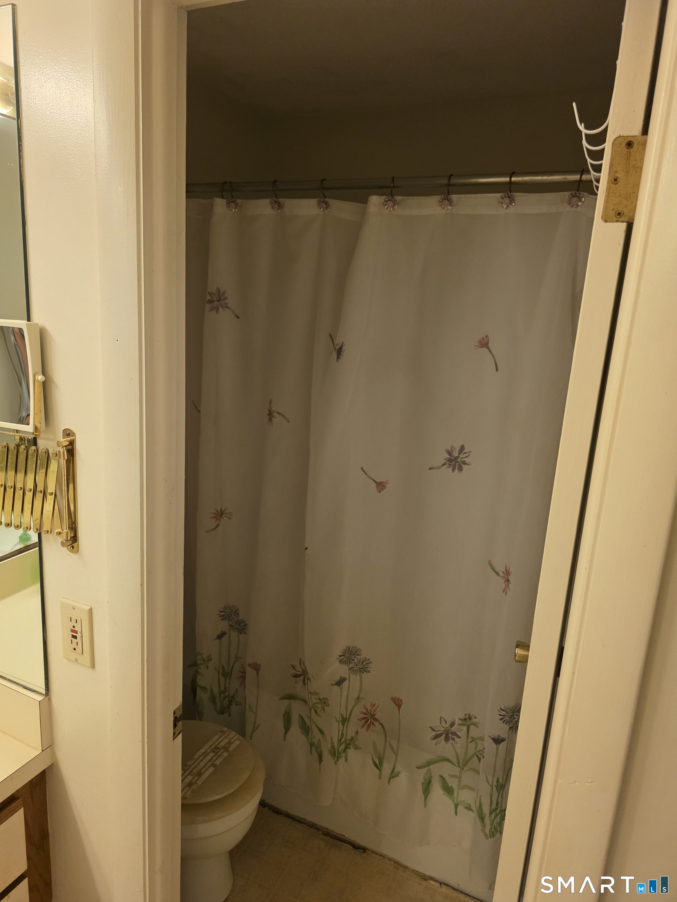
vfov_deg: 73.9
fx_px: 600
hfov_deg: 58.9
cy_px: 451
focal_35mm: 23
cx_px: 338
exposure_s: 1/120
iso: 500
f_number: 1.7
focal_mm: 6.3
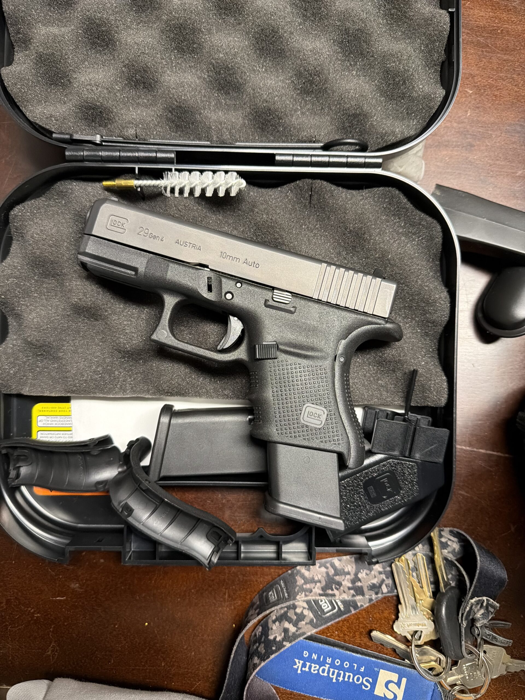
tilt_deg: -84.1
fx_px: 485
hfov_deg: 56.8
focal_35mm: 24
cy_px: 350
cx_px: 262
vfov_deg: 71.6
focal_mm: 6.76
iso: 640
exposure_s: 1/60
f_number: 1.78
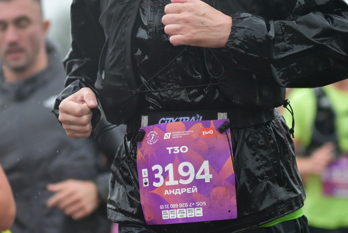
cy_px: 103
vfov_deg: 8.9
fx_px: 1489
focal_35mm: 154
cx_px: 134
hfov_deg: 13.3
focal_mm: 50
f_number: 1.2
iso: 400
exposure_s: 1/1000
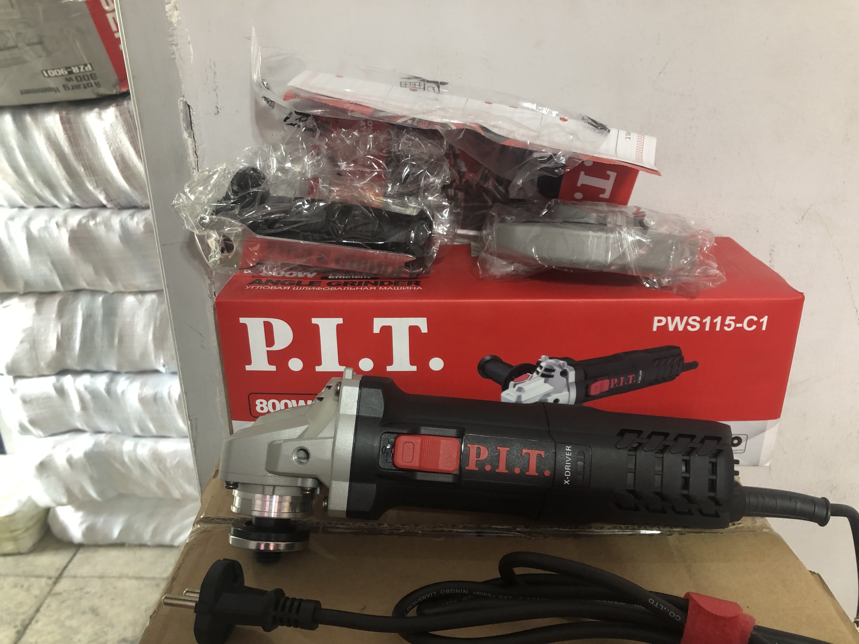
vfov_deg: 49.7
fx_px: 695
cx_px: 430
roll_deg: +2.1
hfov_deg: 63.4
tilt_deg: -26.3
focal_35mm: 28
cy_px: 322
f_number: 1.8
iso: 50
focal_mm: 4
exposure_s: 1/17
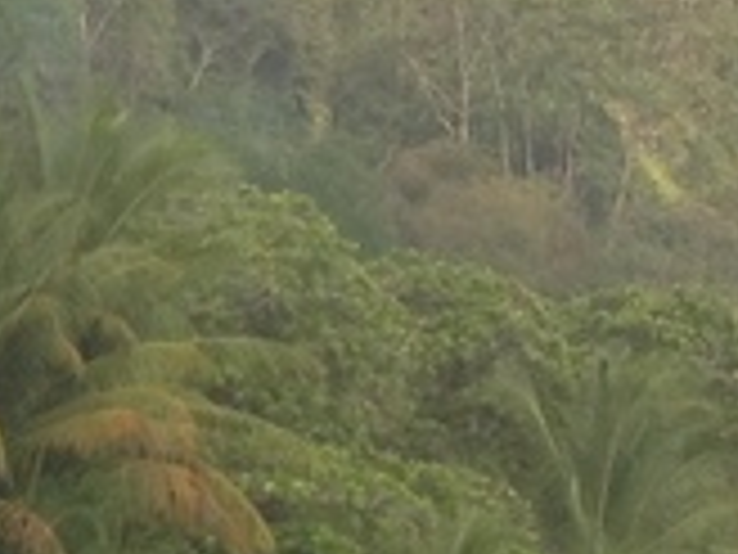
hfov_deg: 7.7
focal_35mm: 256
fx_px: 5458
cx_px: -158
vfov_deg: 5.8
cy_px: 608
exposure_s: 1/593
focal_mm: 4.28
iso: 50
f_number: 2.4
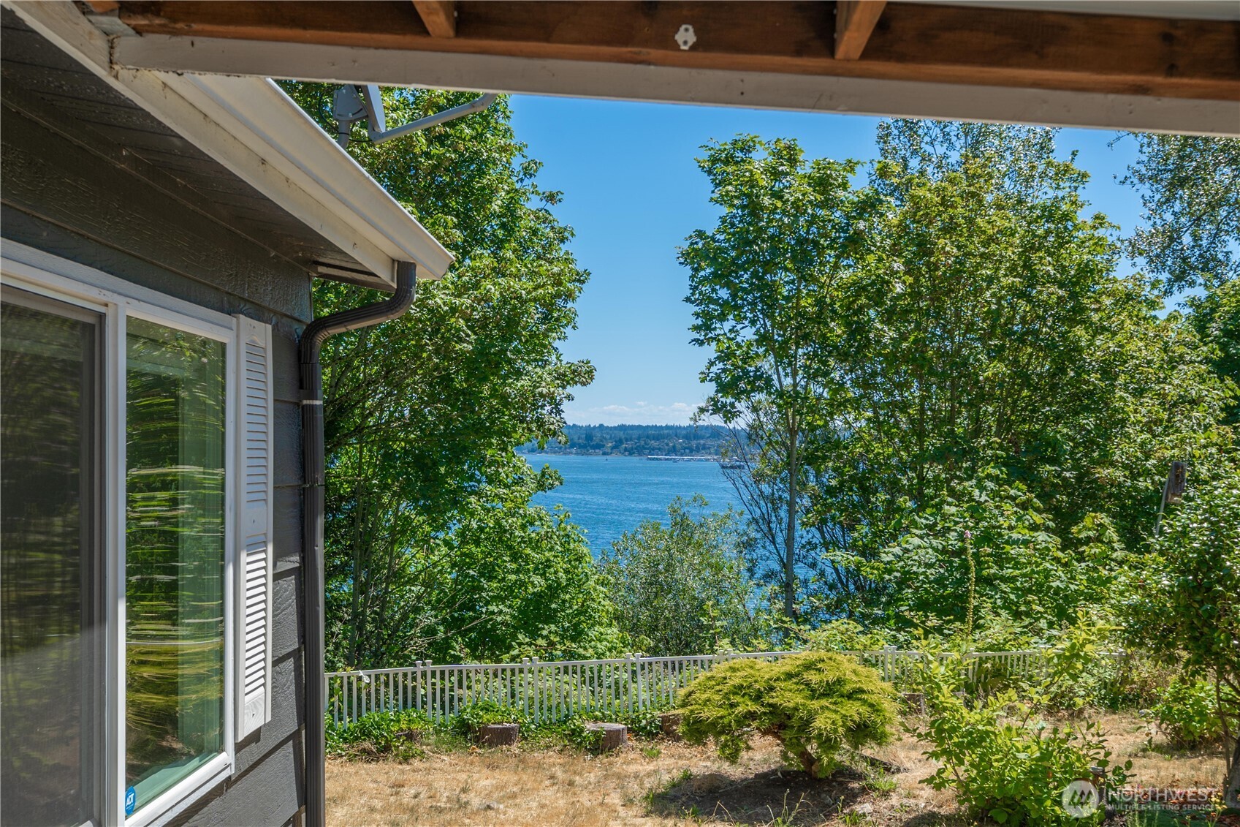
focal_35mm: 24
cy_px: 414
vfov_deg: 53.1
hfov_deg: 73.7
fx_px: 827
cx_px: 620
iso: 100
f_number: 7.1
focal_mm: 24
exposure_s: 1/160
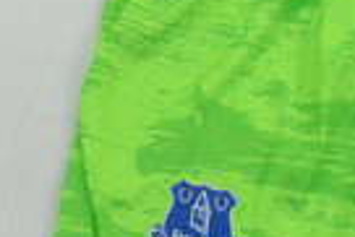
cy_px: -76
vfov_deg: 7.4
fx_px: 1826
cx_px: -44
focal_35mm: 185
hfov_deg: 10.9
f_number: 25
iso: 6400
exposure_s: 1/200
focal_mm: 21
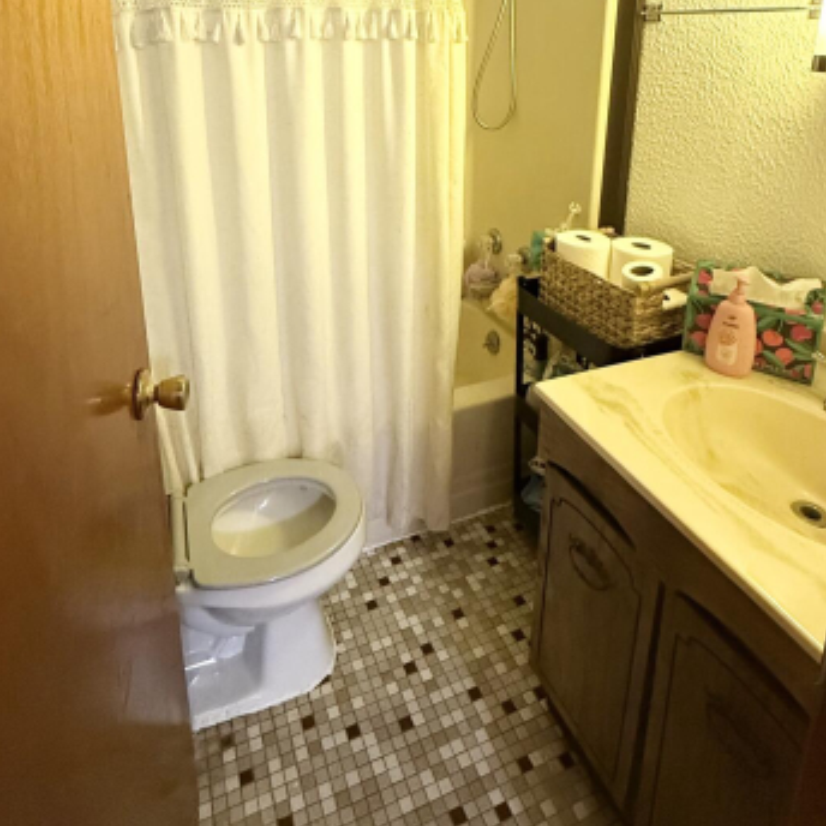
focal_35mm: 24
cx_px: 415
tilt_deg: -14.8
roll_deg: -0.9
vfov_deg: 61.4
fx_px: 648
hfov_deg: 65.0
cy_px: 208
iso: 800
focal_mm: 2.22
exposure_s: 1/60
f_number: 2.2
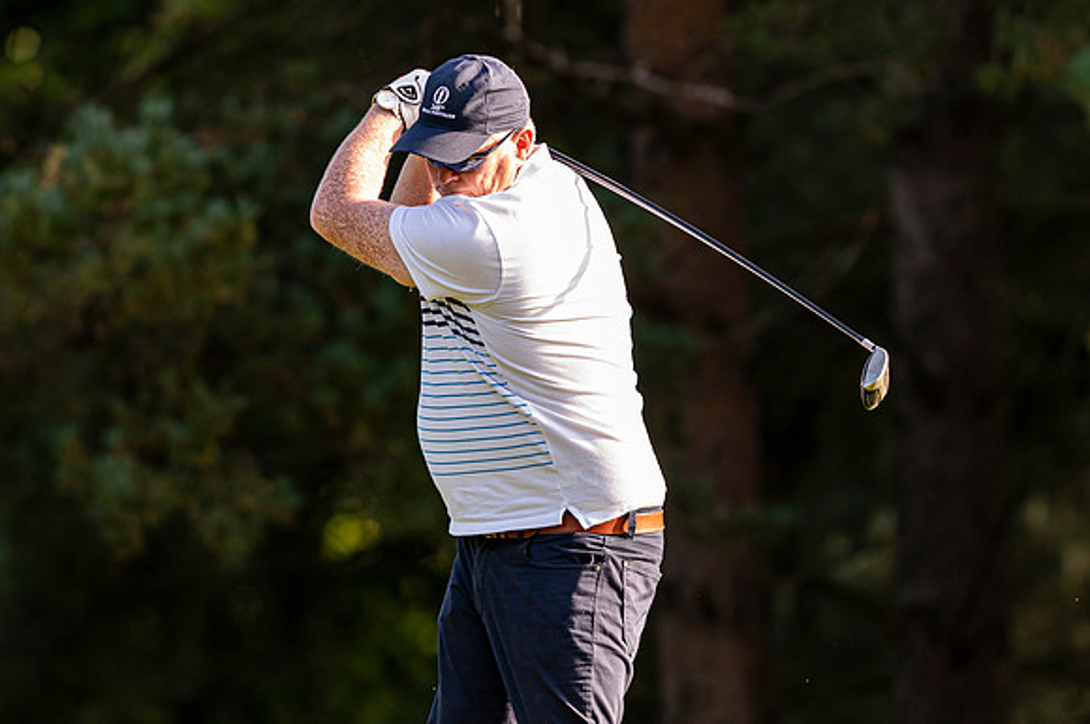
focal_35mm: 643
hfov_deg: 3.2
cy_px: 356
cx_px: 480
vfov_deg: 2.1
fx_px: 19452
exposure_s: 1/1000
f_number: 2.8
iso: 360
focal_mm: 300
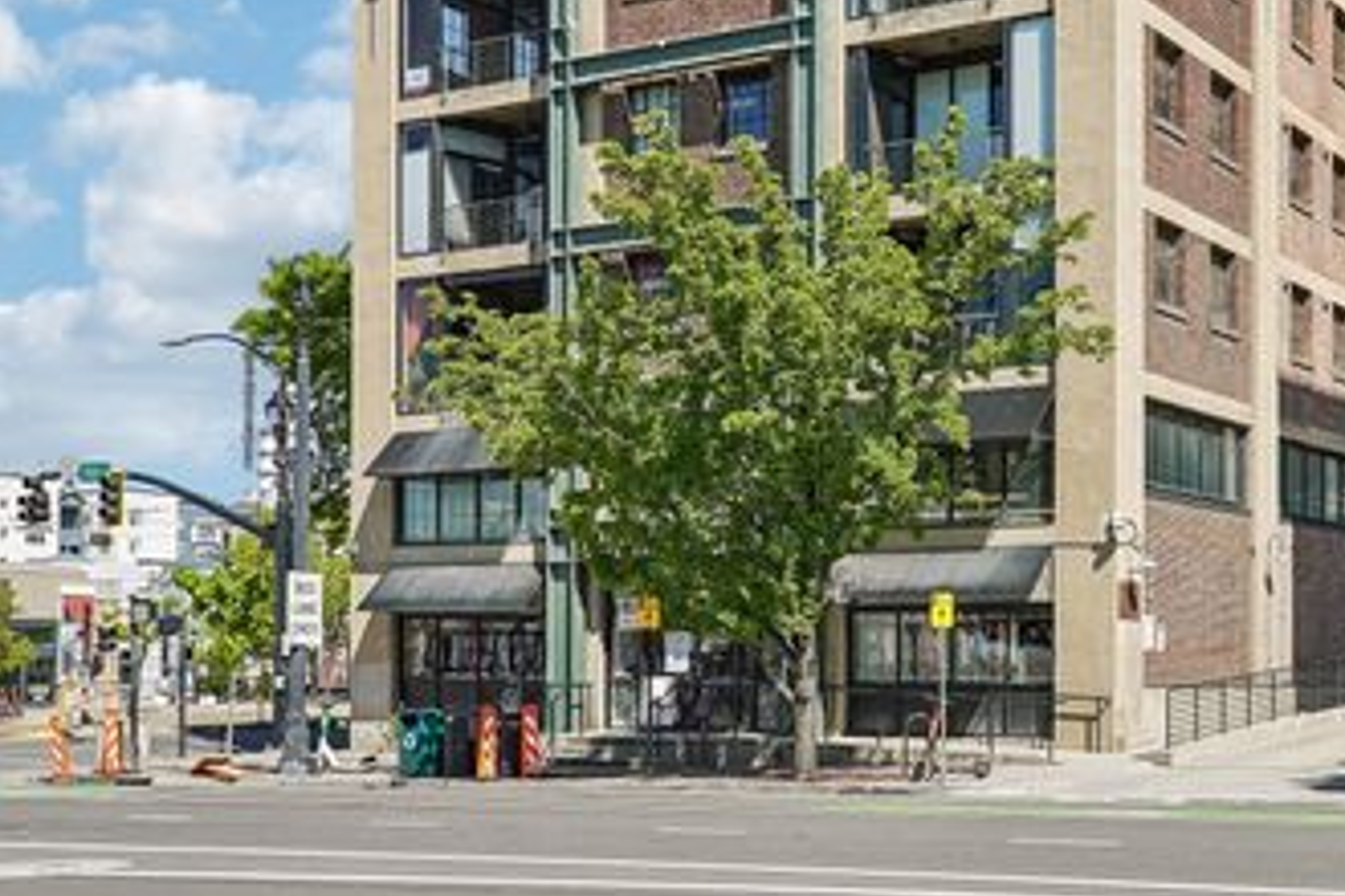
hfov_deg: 36.6
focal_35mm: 53
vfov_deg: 25.4
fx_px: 1980
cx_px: 1015
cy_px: 324
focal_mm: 35
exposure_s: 1/200
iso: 100
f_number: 8
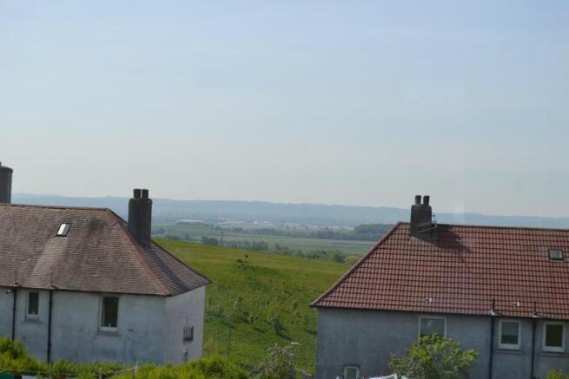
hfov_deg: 27.0
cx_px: 284
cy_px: 190
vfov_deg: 18.2
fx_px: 1186
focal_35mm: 75
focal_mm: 50
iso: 100
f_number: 8
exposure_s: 1/250
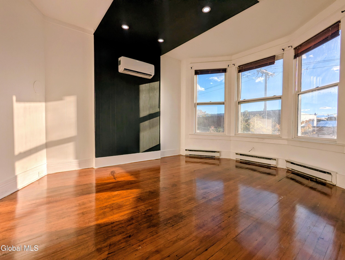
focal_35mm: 16
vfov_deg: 78.2
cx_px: 172
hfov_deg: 94.4
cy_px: 130
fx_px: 160
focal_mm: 2.35
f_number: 2.2
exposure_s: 1/2075
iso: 48
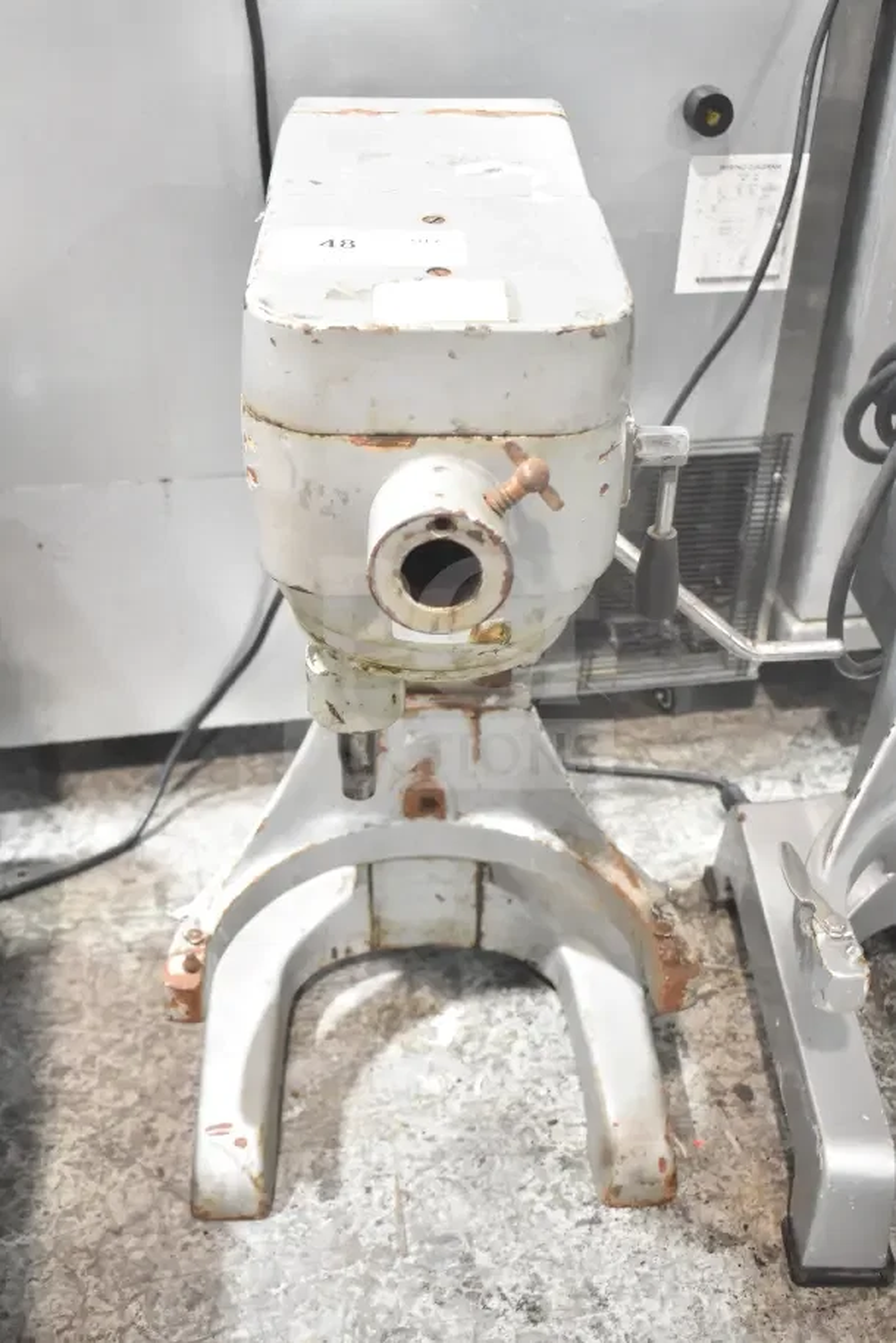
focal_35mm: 39
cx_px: 448
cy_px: 672
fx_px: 1455
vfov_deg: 49.5
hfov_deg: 34.2
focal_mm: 26
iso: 1600
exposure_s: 1/50
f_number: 4
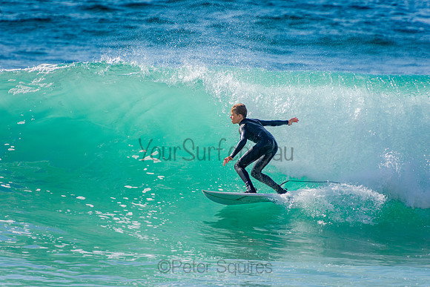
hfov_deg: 3.4
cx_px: 215
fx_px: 7168
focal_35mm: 600
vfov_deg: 2.3
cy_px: 144
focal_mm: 400
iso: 280
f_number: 5.6
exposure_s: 1/2000
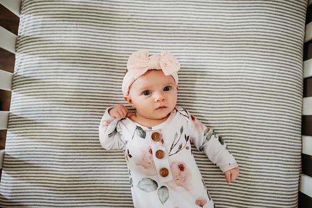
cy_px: 104
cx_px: 156
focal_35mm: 24
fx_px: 208
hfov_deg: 73.7
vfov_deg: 53.2
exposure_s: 1/200
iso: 1600
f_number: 2.5
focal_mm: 24
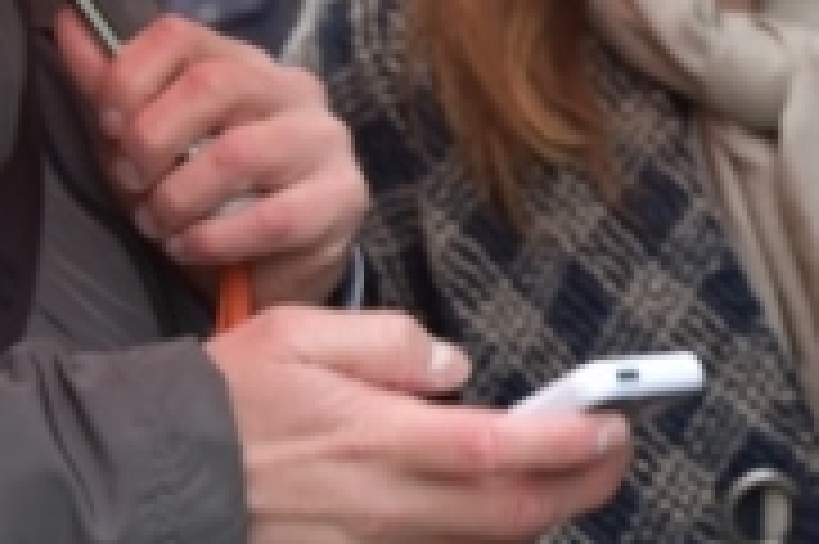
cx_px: 1411
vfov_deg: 8.8
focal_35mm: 154
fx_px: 3500
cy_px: -148
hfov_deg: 12.4
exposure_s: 1/80
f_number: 4.5
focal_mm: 35
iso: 200
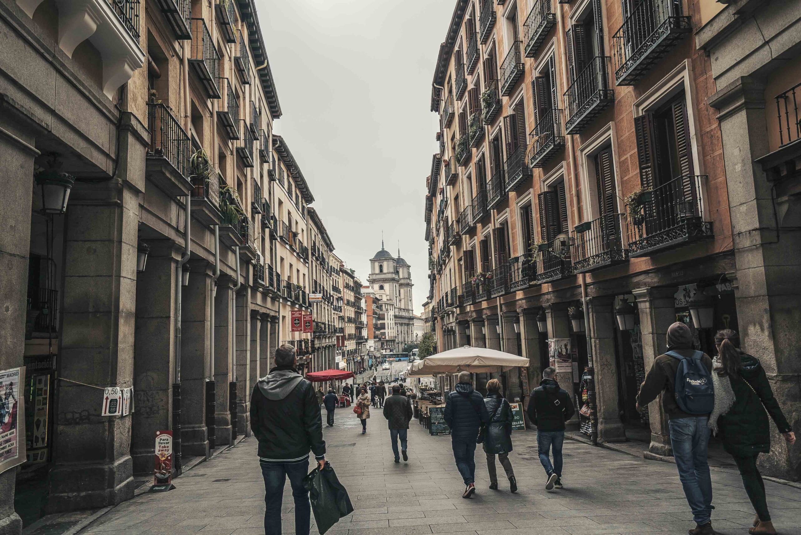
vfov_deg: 37.9
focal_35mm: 35
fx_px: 779
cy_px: 268
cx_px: 400
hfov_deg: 54.4
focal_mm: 35
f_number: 4.5
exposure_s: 1/100
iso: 200
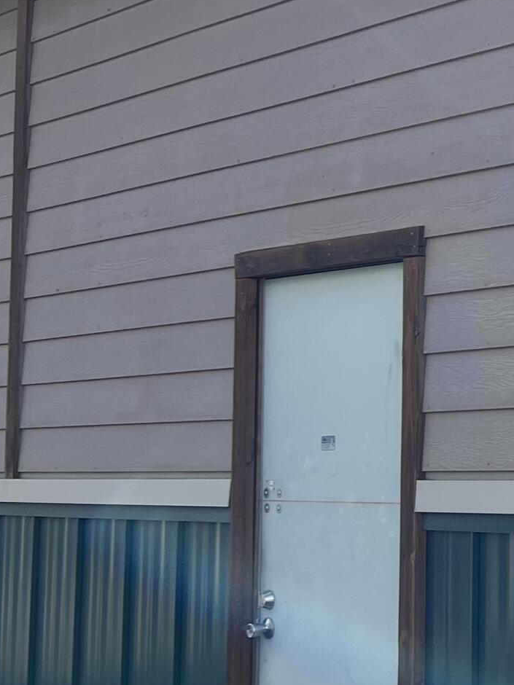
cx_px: 1030
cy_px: 243
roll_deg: +1.5
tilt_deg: +5.8
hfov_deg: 14.6
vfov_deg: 23.5
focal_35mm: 83
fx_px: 1643
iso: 50
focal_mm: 5.7
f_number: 1.5
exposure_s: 1/2045
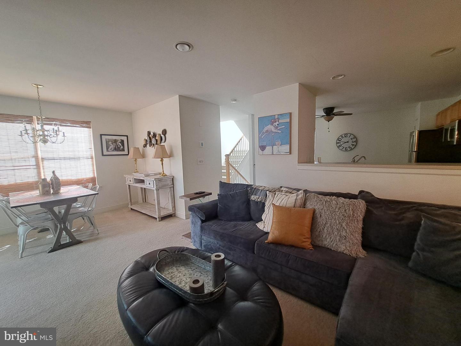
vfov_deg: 89.9
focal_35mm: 13
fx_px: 173
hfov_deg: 106.2
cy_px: 173
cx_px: 230
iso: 64
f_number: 2.2
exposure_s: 1/40
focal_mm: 1.74
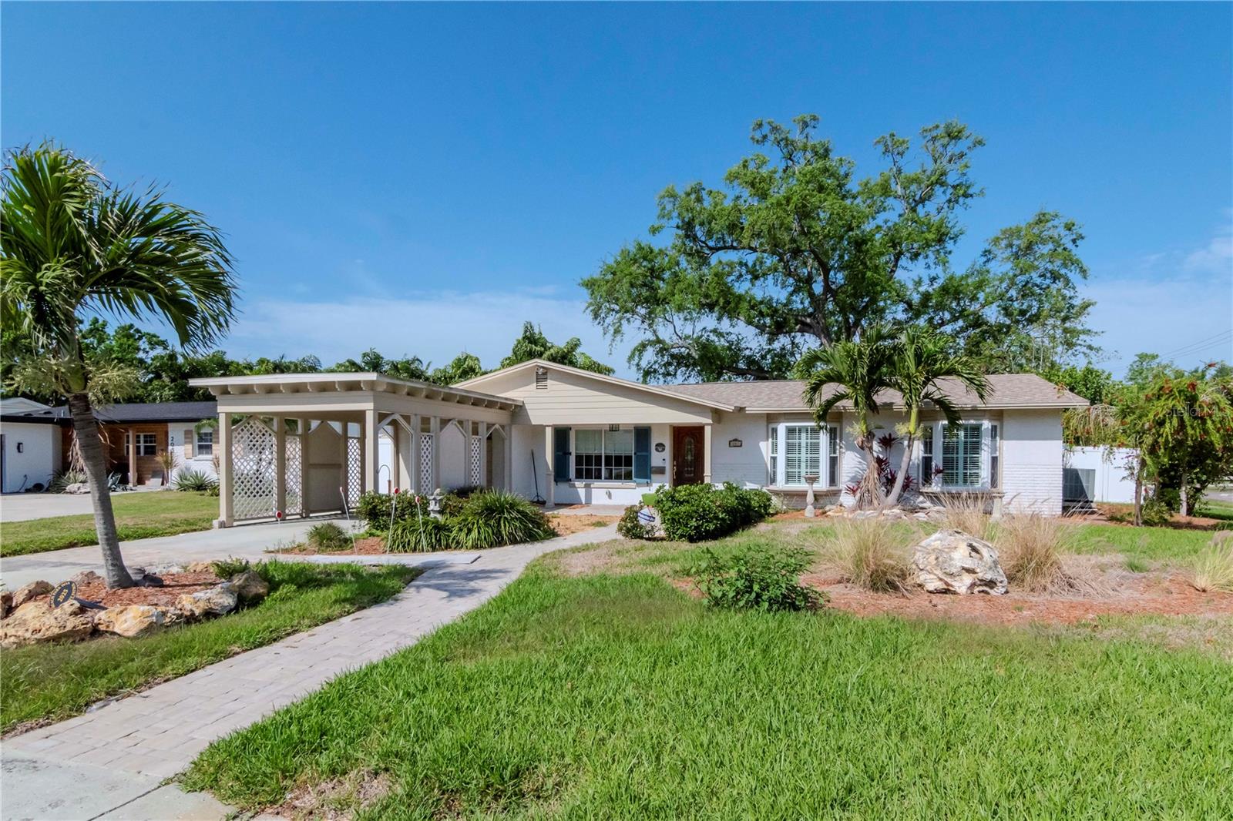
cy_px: 410
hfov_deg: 85.4
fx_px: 668
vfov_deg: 63.2
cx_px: 616
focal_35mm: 20
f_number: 16
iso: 1000
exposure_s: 1/1250
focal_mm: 13
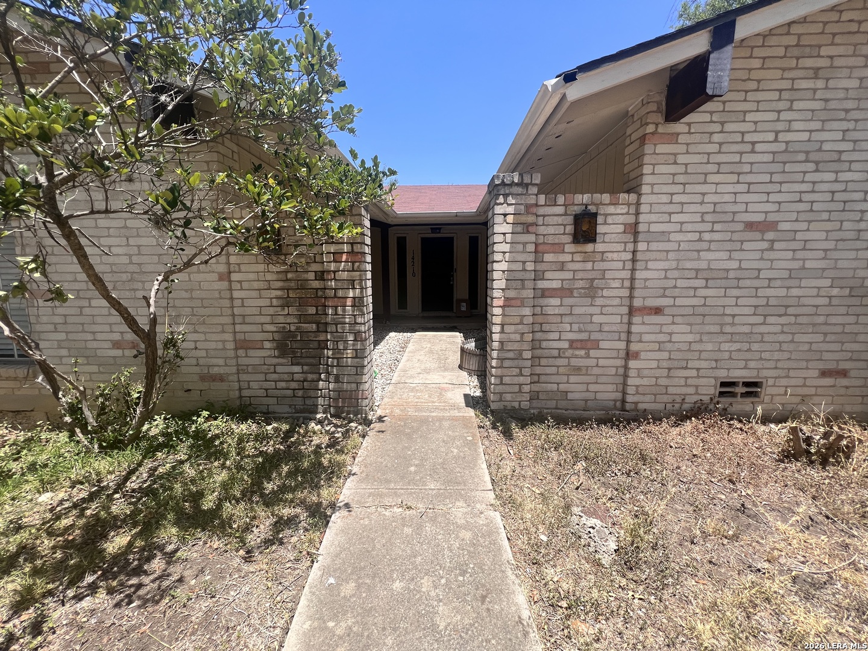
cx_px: 434
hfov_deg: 106.2
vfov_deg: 89.9
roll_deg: +0.3
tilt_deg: -9.0
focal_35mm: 13
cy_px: 326
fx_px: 326
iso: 32
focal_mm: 1.57
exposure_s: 1/1004
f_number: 1.8
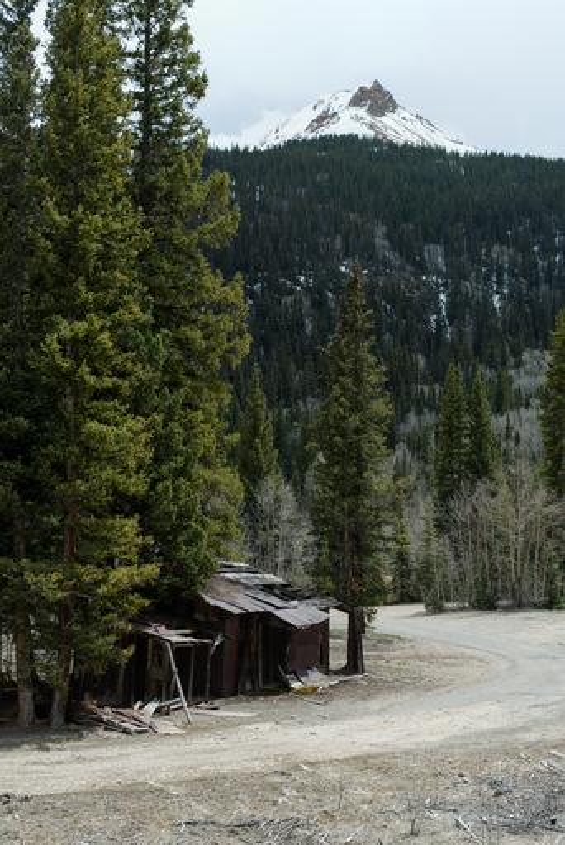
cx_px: 282
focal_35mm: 50
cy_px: 422
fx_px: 1175
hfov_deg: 27.0
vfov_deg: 39.6
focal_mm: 50
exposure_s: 1/400
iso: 100
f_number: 5.6
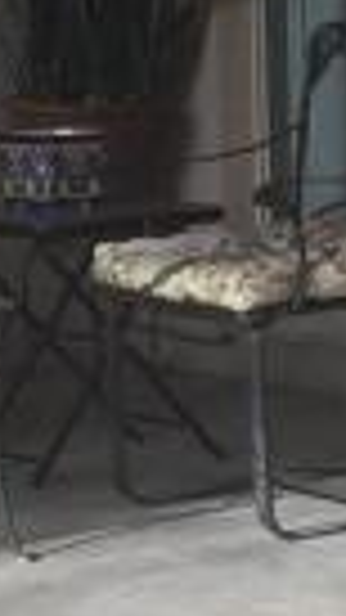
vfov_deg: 9.1
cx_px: 863
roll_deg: -0.6
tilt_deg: -9.0
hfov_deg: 5.0
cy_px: 310
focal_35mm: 236
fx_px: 3852
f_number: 2.2
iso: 32
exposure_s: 1/608
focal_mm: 4.15
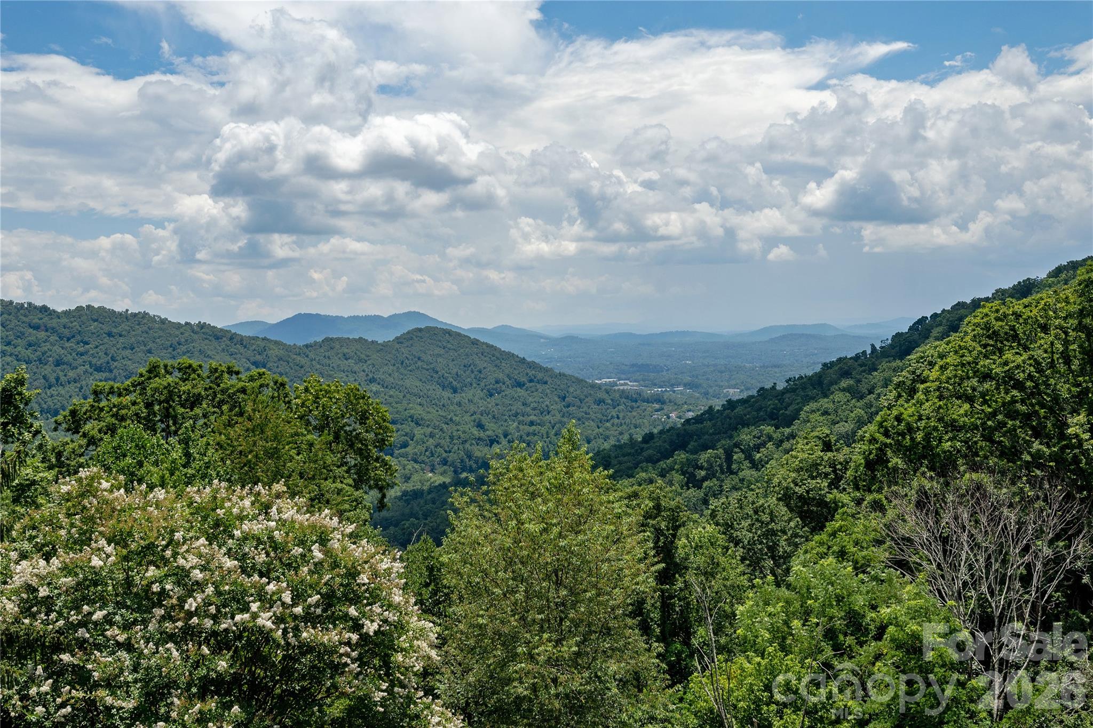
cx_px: 546
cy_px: 364
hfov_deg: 61.9
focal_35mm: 30
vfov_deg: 43.6
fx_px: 911
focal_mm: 30
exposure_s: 1/1600
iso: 320
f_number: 7.1
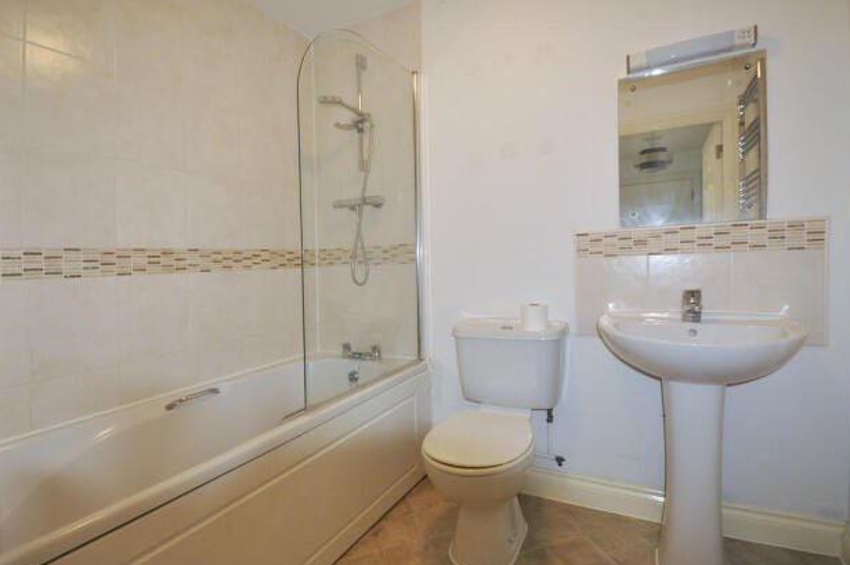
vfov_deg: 73.6
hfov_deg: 96.8
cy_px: 278
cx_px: 415
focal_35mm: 16
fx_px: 377
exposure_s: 1/60
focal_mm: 10
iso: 800
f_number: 3.5
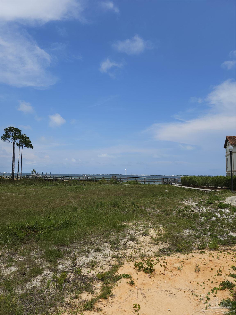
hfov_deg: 58.9
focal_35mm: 23
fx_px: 209
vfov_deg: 73.9
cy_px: 158
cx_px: 118
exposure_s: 1/876
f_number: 1.7
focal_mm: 6.3
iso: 10
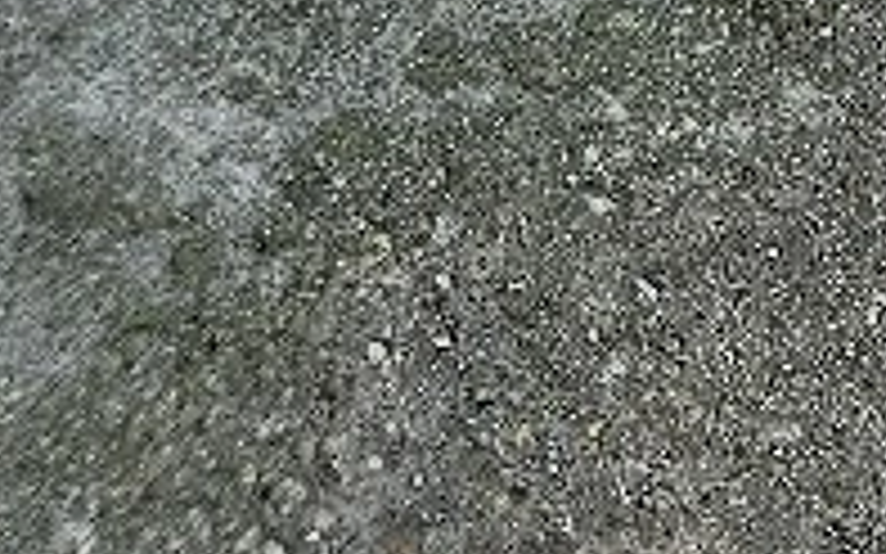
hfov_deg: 15.8
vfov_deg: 9.5
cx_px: 1223
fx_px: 2993
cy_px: -725
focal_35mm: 124
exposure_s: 1/182
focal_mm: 5.4
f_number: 1.8
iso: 32
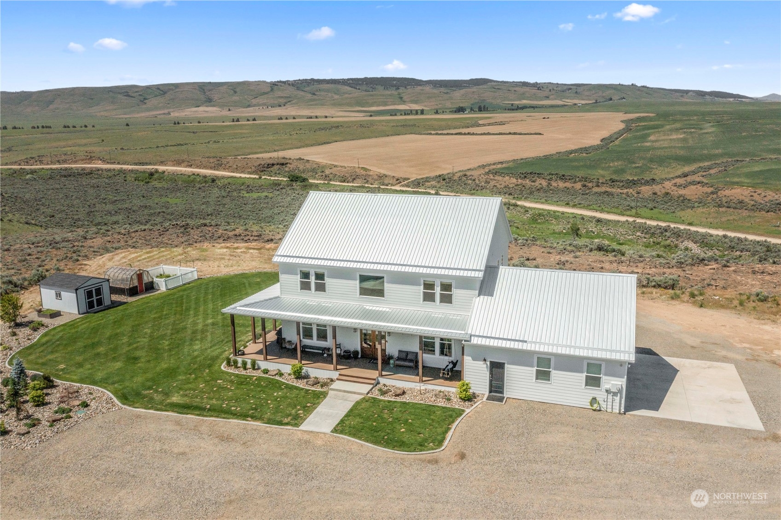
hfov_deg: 65.5
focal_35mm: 28
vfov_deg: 46.4
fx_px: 607
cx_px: 390
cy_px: 260
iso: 100
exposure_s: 1/2000
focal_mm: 10.26
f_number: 8
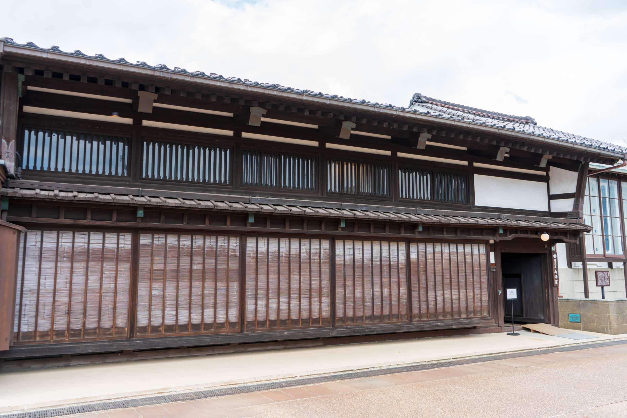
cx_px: 314
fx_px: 488
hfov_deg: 65.5
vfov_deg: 46.4
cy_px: 209
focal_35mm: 28
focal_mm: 28
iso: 100
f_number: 5.6
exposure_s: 1/125
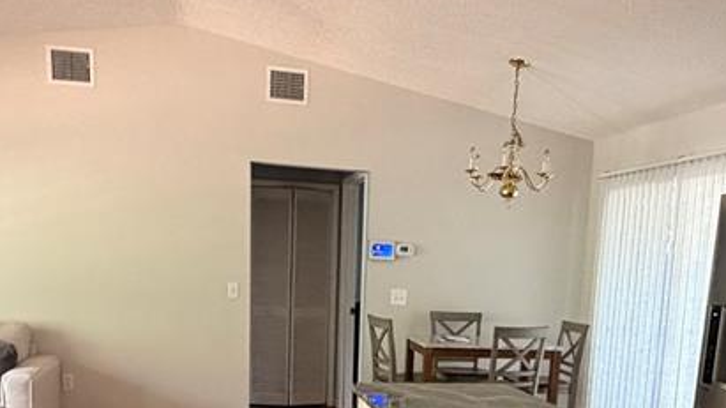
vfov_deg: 29.6
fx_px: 731
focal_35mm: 38
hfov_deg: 52.8
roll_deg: -3.0
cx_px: 382
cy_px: 382
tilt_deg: -9.3
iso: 400
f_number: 2.2
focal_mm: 2.22
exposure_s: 1/60
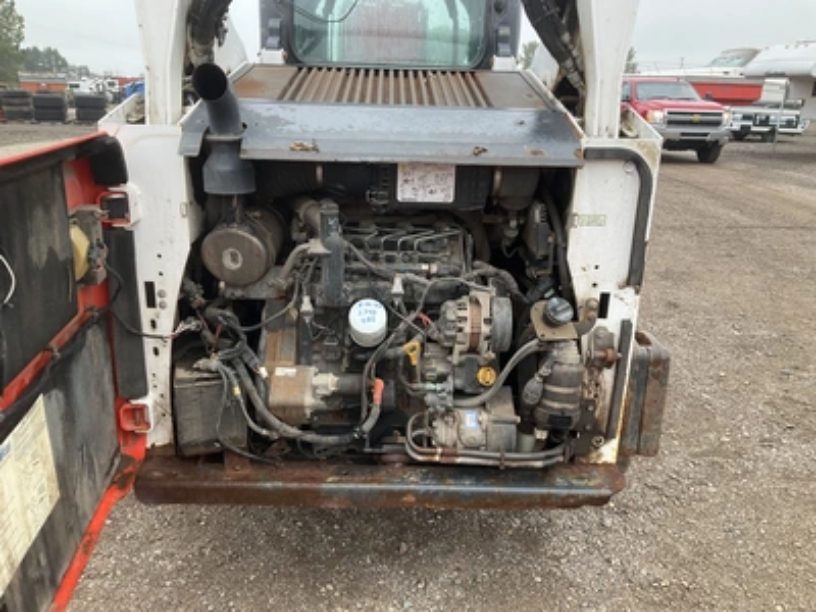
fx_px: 684
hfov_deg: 61.7
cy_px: 306
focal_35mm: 29
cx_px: 408
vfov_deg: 48.2
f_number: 1.8
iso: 25
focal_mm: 3
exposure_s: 1/139
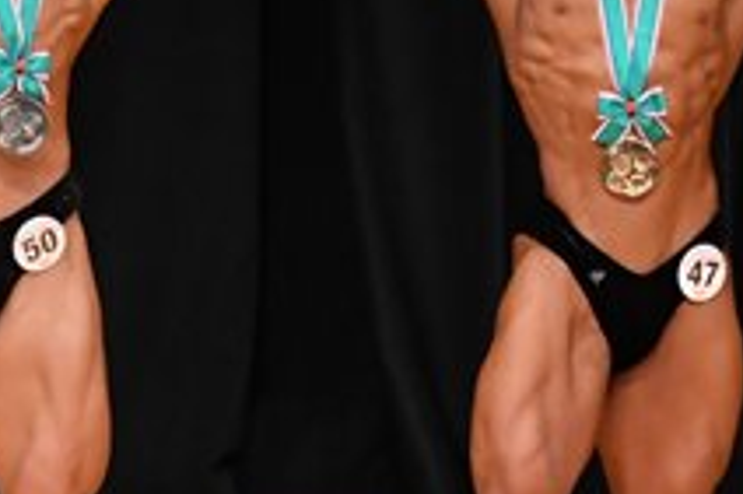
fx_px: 16993
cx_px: 548
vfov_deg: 1.7
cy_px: 147
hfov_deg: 2.5
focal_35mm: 824
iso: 3200
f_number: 5.6
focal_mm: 150
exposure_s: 1/400
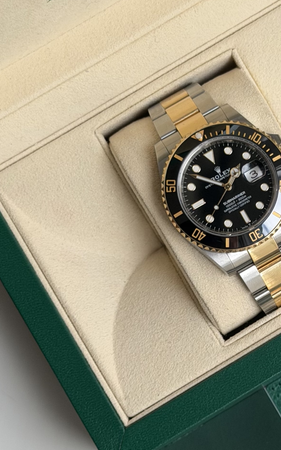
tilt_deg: -85.4
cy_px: 286
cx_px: 287
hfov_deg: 14.7
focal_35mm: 87
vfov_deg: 23.7
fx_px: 1066
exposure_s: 1/258
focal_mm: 6.76
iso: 64
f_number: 1.78
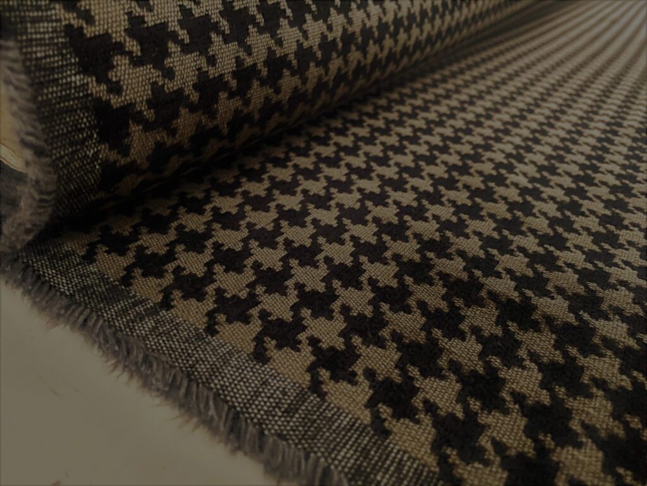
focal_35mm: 26
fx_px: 486
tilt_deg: -32.8
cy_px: 243
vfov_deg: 53.1
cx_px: 324
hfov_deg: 67.3
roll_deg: -5.9
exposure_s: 1/13
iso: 500
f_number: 1.8
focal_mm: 4.25
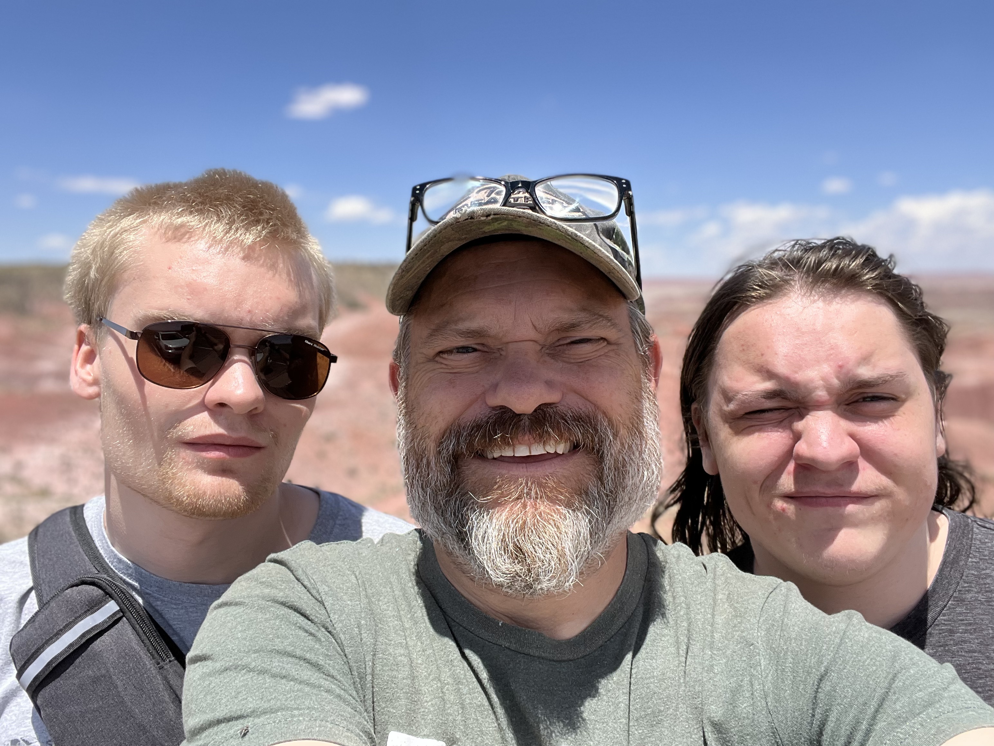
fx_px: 861
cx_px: 497
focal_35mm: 30
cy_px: 373
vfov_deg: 46.8
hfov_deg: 60.0
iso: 32
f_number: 2.2
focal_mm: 2.71
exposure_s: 1/806
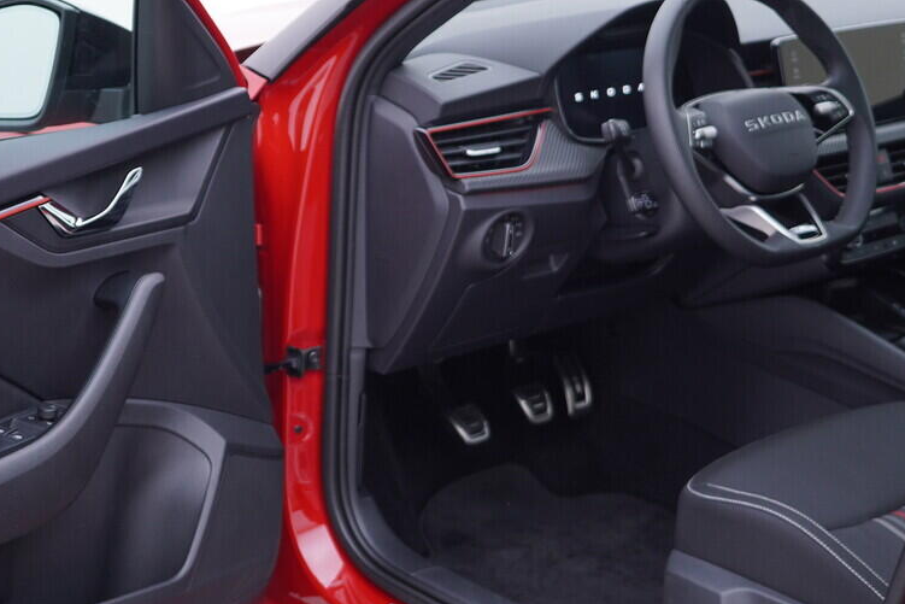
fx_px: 1735
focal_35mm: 69
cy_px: 278
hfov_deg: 29.2
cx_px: 413
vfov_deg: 19.7
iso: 125
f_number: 3.2
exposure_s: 1/50
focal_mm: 24
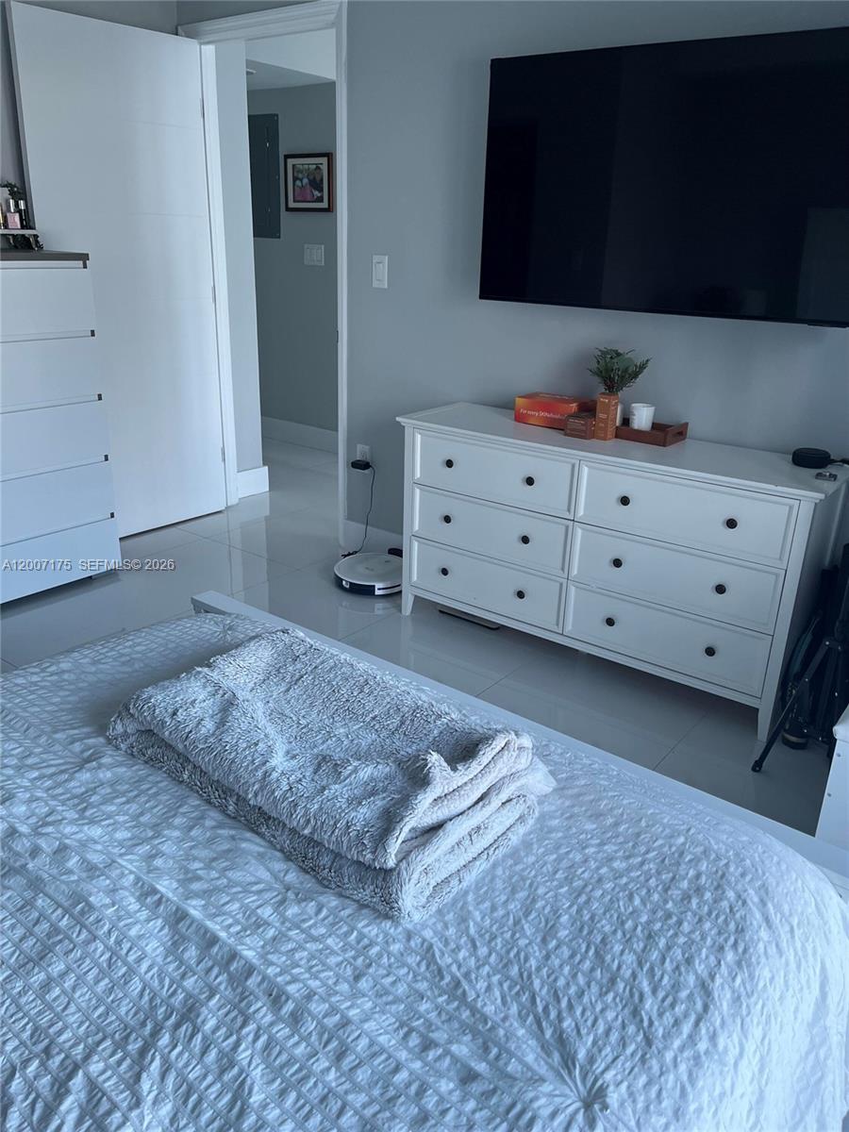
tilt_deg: -22.4
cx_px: 424
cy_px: 566
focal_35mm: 26
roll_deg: -1.5
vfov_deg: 67.3
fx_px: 850
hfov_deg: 53.1
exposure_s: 1/121
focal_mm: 5.1
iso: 80
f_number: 1.6
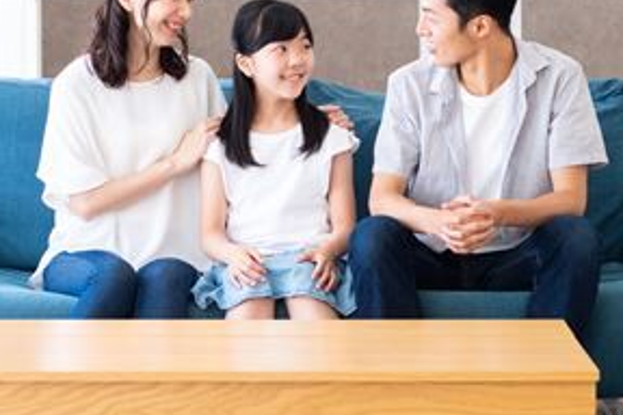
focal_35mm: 139
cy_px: 118
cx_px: 346
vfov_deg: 9.9
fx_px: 2405
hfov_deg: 14.8
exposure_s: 1/125
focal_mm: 50
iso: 400
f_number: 4
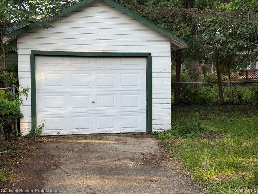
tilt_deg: -4.2
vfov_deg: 30.3
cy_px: 97
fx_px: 358
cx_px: 129
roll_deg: +0.0
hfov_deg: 39.7
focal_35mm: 48
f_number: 1.78
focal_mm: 6.76
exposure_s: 1/359
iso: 64
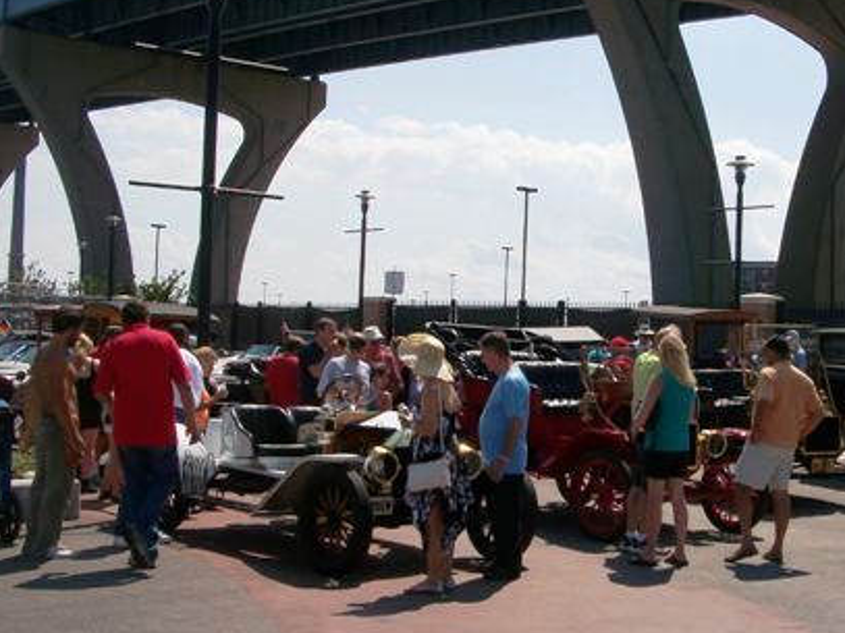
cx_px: 612
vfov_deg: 26.5
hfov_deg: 34.4
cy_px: 367
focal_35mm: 55
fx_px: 1342
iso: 80
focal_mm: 6.3
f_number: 5.6
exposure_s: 1/640
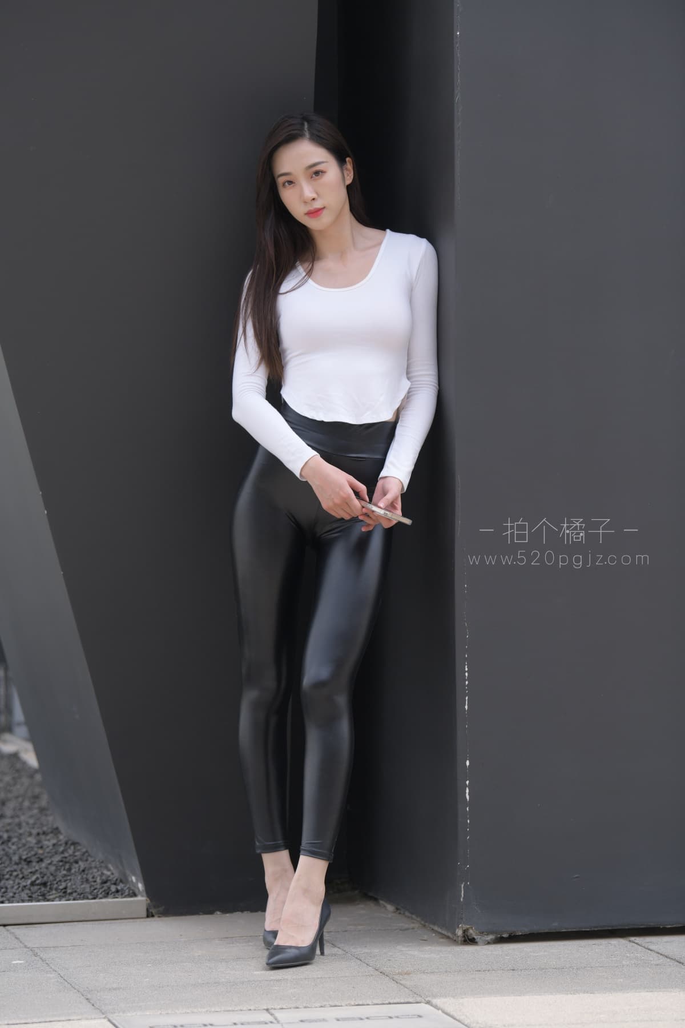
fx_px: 3482
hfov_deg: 11.2
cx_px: 342
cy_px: 514
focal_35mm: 122
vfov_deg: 16.8
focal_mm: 122
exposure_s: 1/1250
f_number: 4
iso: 280
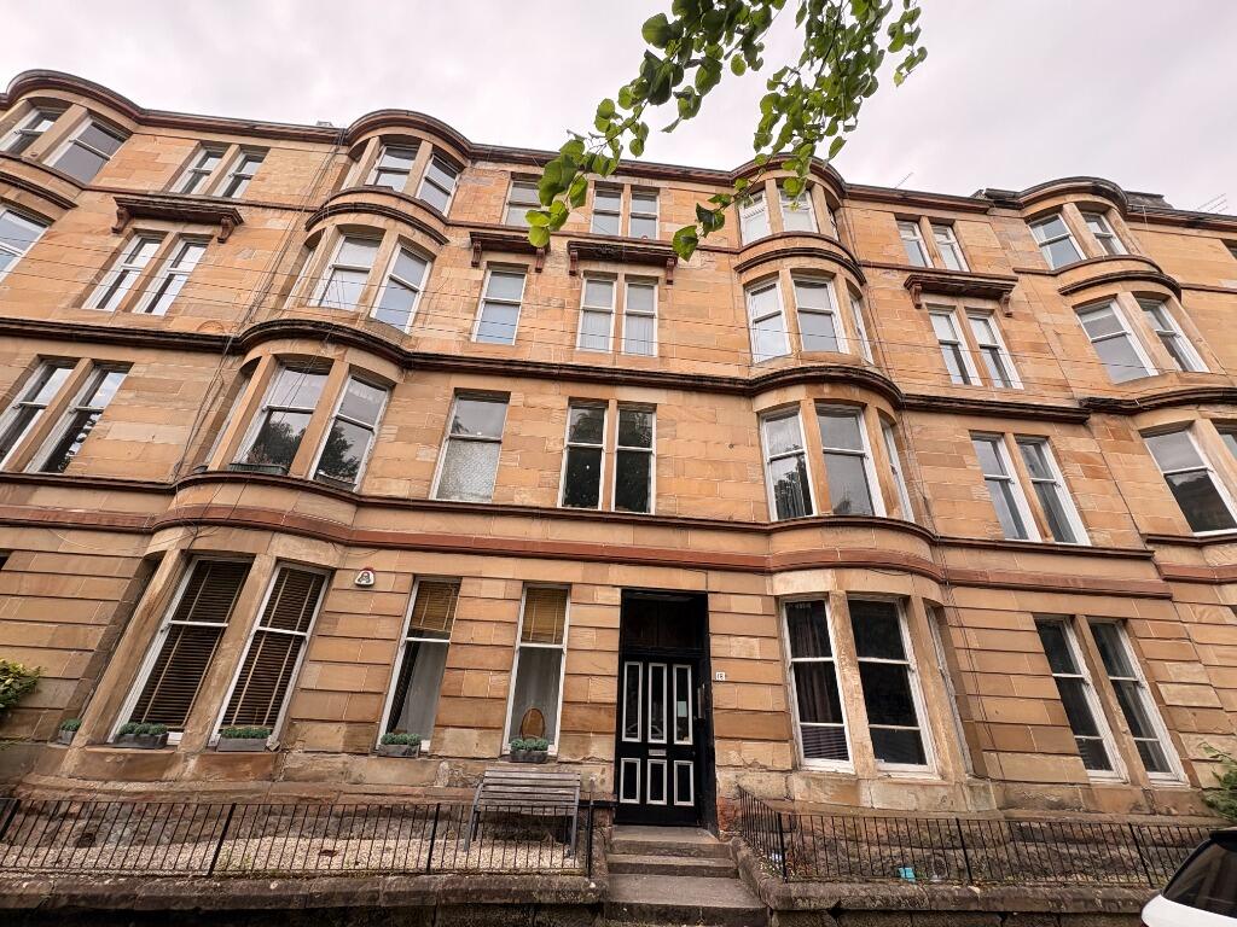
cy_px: 464
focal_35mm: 14
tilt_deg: +28.8
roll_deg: -2.6
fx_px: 500
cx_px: 618
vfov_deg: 85.7
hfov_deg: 102.1
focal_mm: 2.22
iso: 40
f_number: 2.2
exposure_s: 1/309
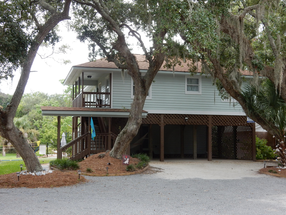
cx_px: 143
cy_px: 108
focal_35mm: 51
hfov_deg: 37.5
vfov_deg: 28.6
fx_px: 421
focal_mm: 9
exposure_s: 1/125
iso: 125
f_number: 4.5
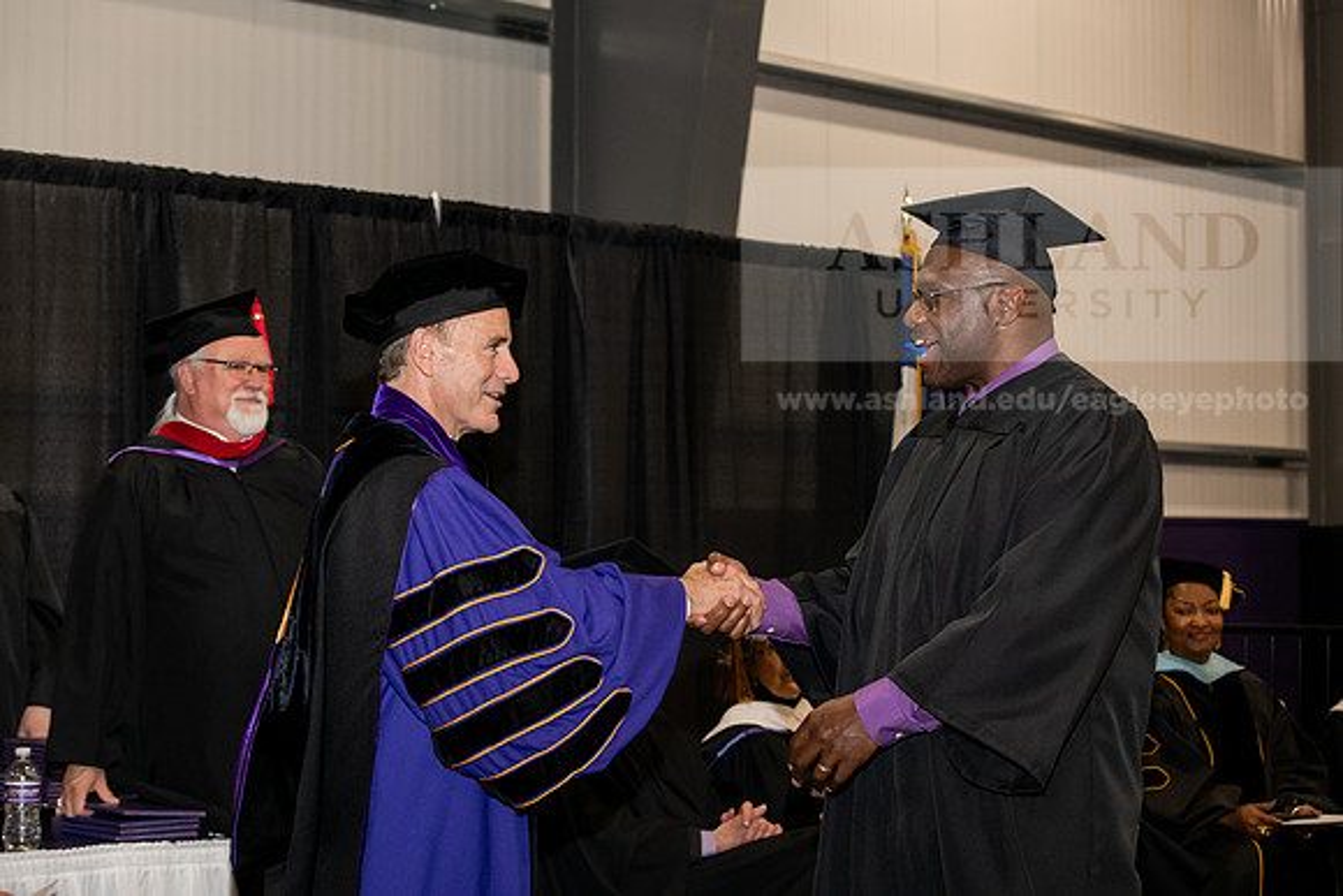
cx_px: 672
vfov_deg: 19.5
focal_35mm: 70
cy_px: 448
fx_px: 2612
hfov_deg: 28.8
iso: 2000
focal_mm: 70
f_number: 5.6
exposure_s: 1/200
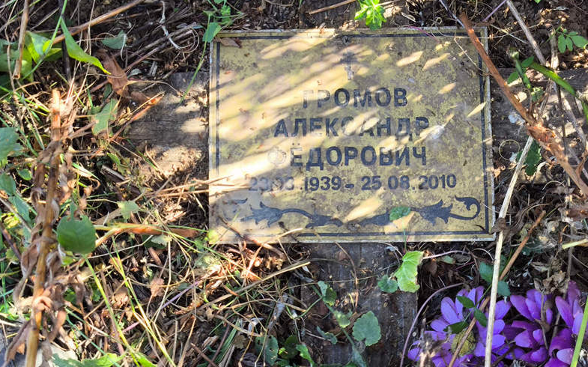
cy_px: 154
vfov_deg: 23.9
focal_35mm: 54
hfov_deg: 37.5
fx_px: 865
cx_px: 294
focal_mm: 4.71
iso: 64
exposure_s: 1/100
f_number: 1.7
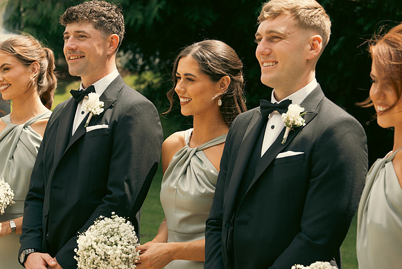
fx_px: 1173
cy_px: 134
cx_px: 201
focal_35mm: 105
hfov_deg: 19.5
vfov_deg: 13.0
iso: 50
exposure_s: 1/160
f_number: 5
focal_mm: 70
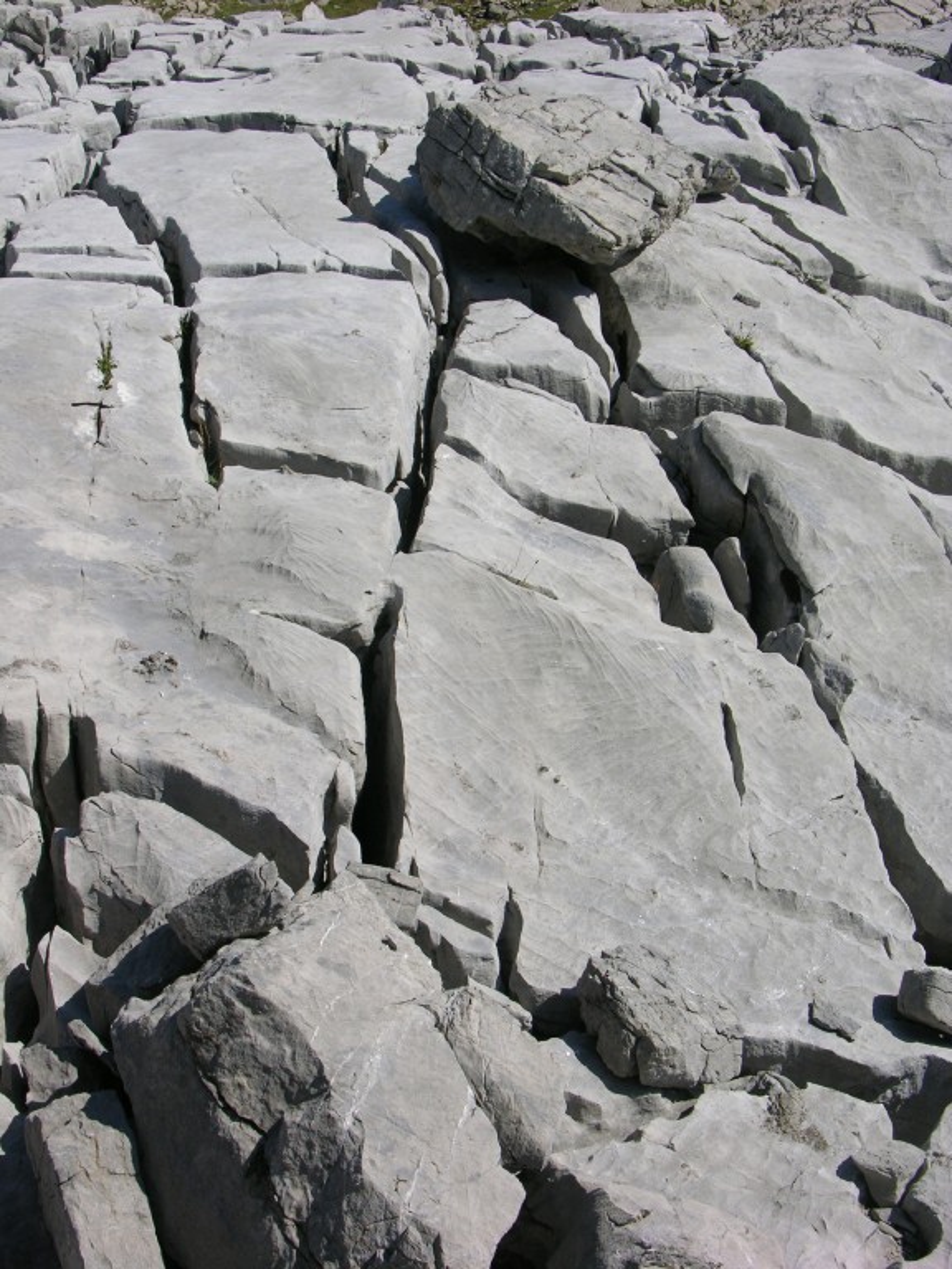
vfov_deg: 38.2
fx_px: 1833
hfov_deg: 29.1
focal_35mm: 50
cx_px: 476
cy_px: 634
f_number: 6.8
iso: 50
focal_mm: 12.7
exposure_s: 1/280
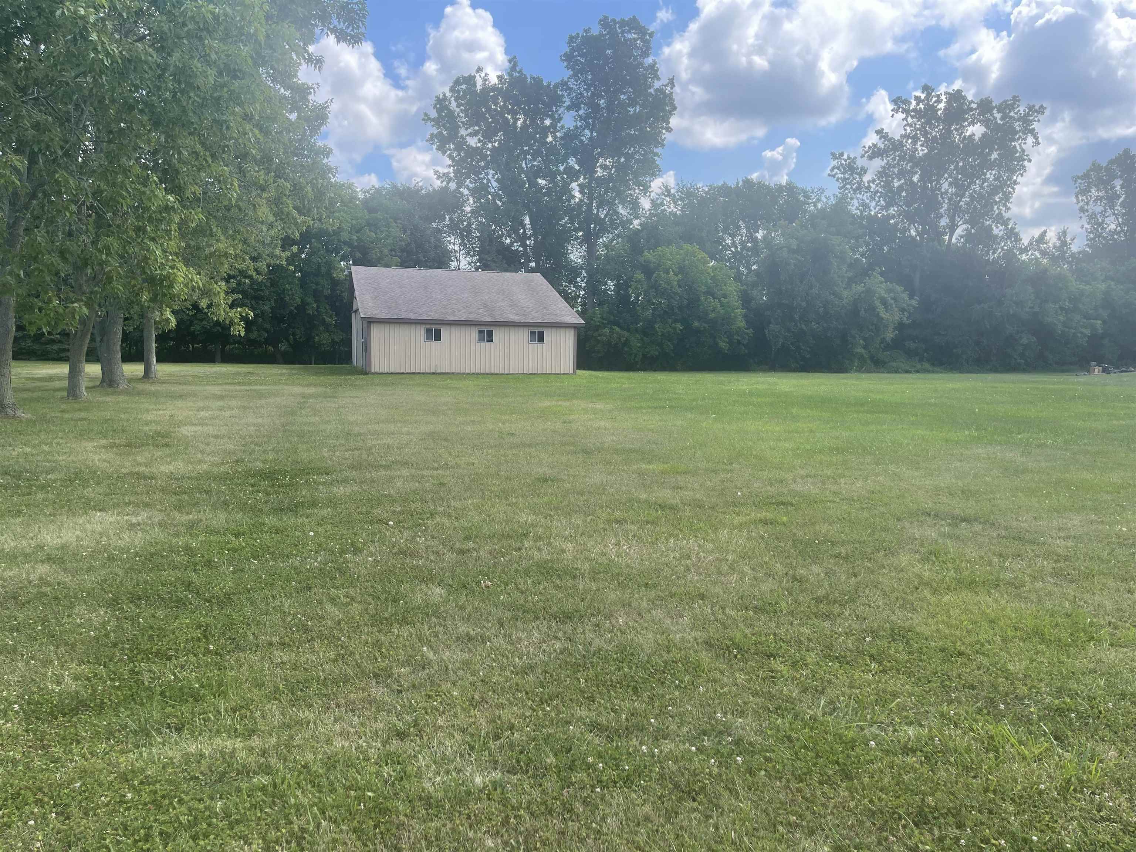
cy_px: 426
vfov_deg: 53.1
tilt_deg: -6.9
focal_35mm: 26
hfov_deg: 67.3
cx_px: 568
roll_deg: -0.7
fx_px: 853
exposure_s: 1/1266
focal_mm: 5.1
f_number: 1.6
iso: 32
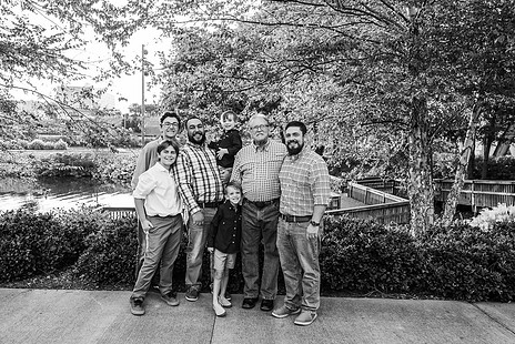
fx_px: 429
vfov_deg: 43.6
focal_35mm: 30
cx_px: 240
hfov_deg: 61.8
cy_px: 184
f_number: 3.2
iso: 320
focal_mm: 24
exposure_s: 1/200
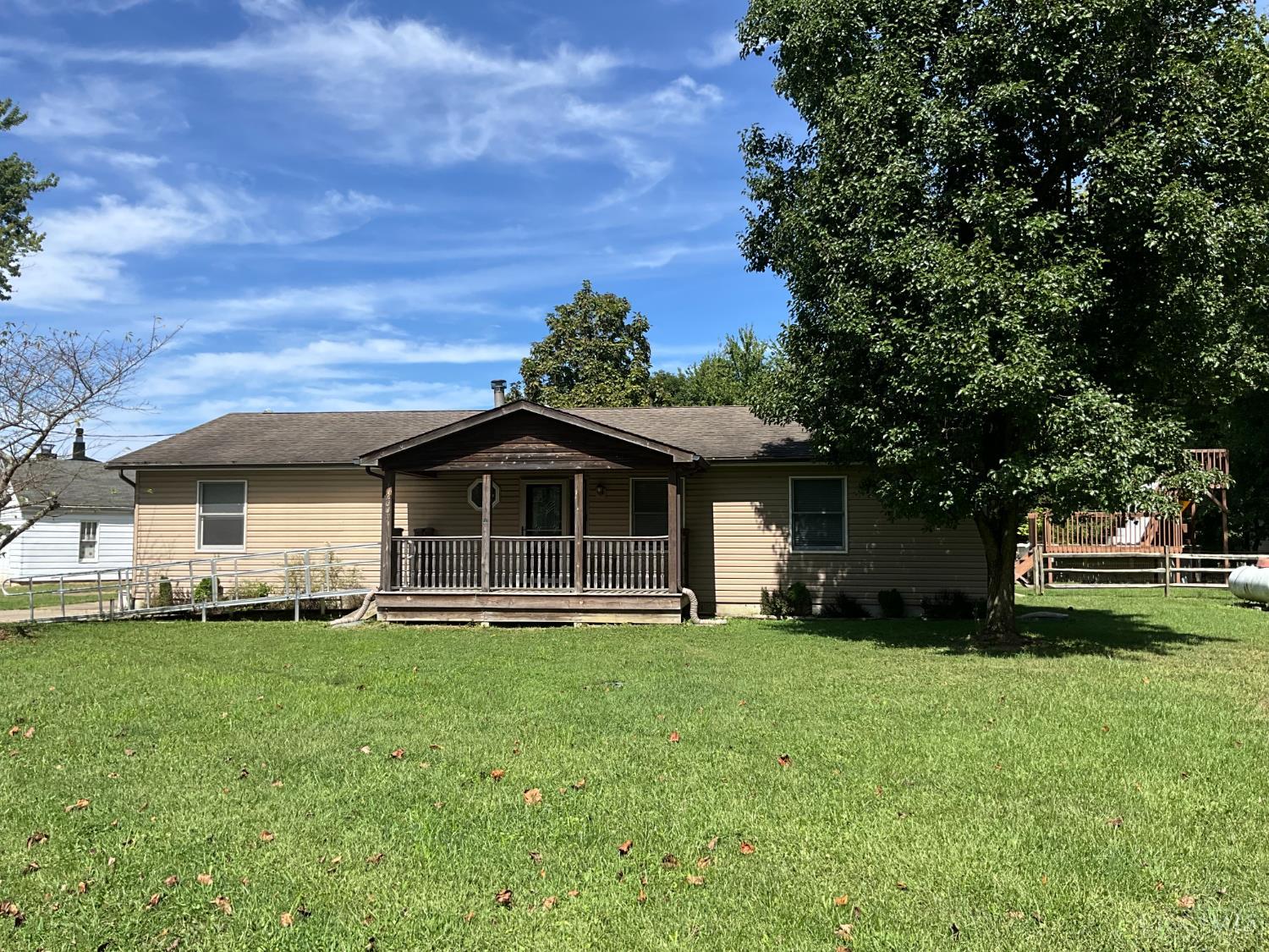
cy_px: 476
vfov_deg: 48.2
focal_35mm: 29
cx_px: 634
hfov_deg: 61.7
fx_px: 1063
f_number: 1.8
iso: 25
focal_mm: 3
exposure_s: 1/1730
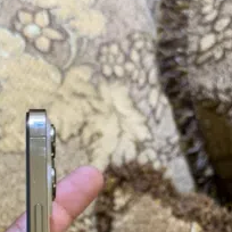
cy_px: 268
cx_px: 52
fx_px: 842
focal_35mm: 111
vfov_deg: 15.2
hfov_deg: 15.6
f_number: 1.78
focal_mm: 6.86
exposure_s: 1/33
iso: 320
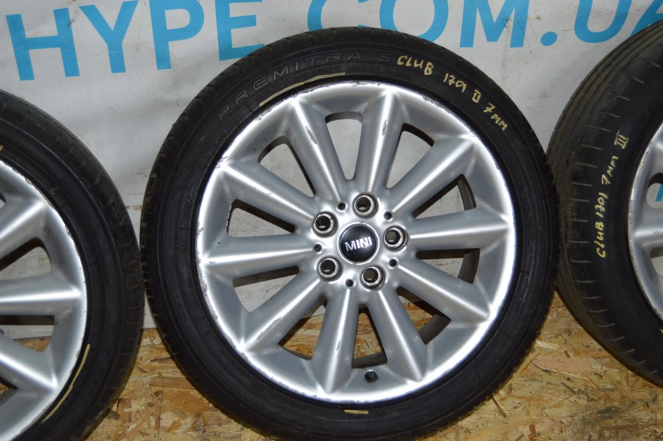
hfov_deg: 37.9
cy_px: 220
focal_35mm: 52
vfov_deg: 25.7
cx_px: 332
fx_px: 966
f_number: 4.5
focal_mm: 35
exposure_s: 1/60
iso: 900
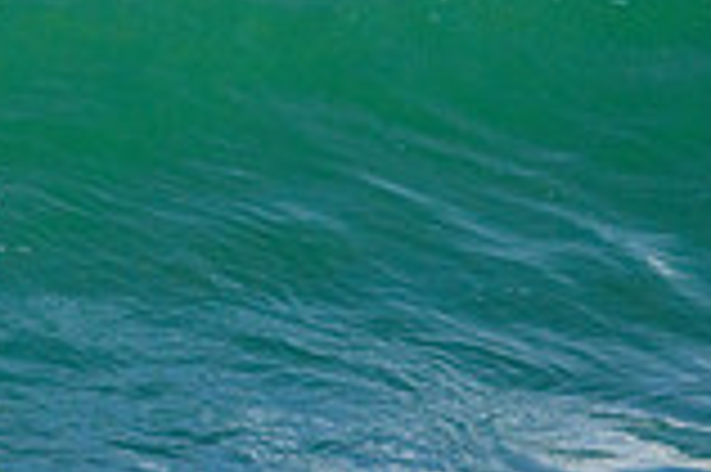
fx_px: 58103
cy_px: -393
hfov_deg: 0.7
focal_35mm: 2945
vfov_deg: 0.5
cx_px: -450
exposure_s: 1/2000
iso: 1800
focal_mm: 800
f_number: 11
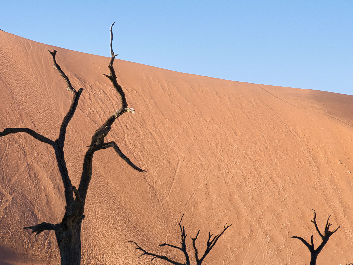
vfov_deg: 9.6
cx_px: 127
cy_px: 188
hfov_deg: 12.8
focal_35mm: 154
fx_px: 1570
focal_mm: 55
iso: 100
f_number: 5
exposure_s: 1/500
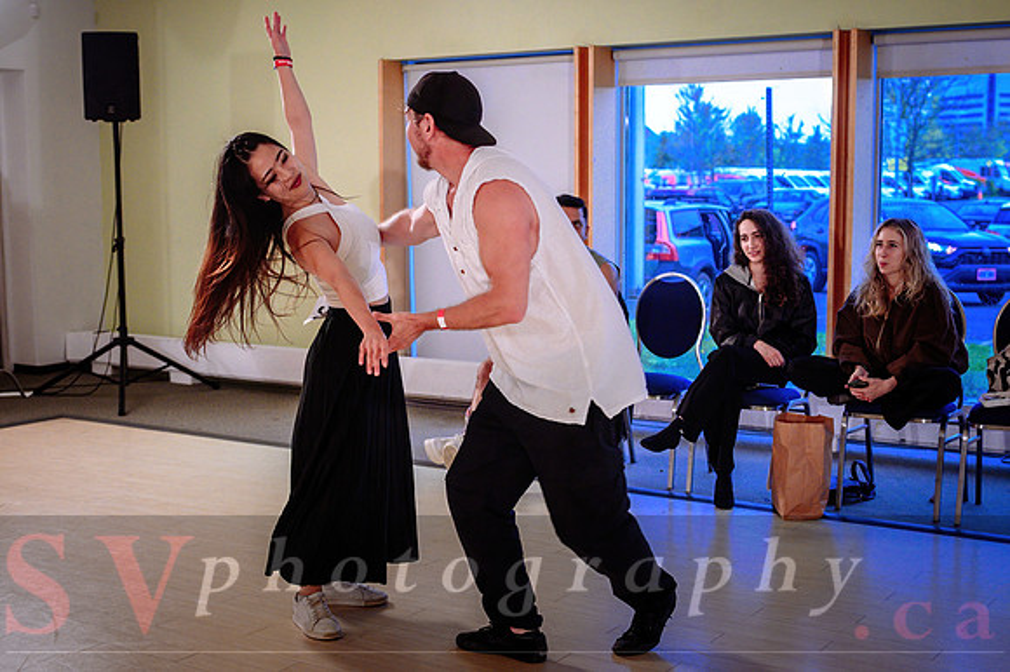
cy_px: 358
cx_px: 488
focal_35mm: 48
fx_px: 1335
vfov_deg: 28.3
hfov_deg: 41.4
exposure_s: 1/320
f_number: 2
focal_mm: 28
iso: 1250
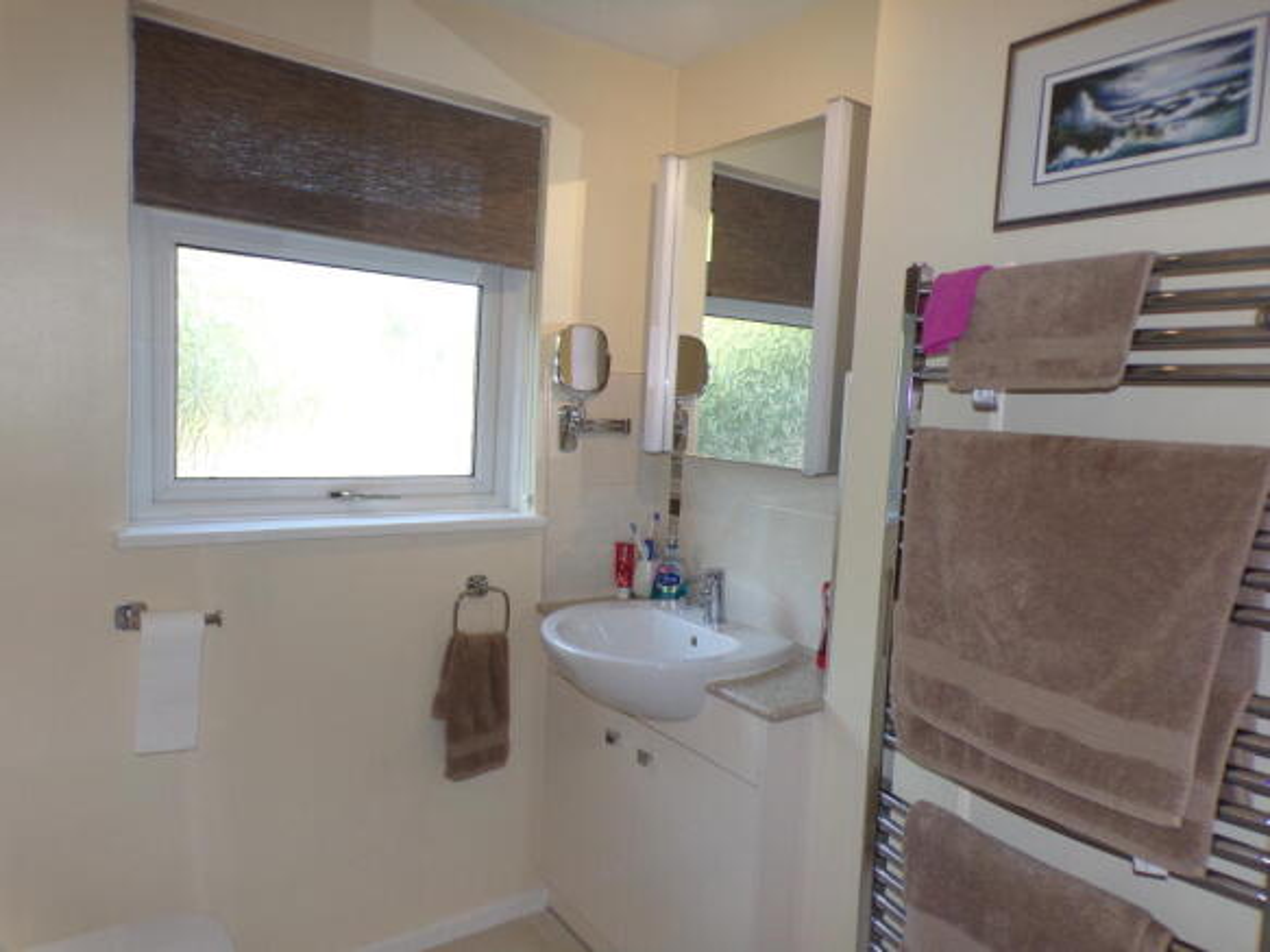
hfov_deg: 71.6
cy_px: 476
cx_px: 635
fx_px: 880
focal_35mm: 24
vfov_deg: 56.8
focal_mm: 4.3
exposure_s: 1/70
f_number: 3
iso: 100
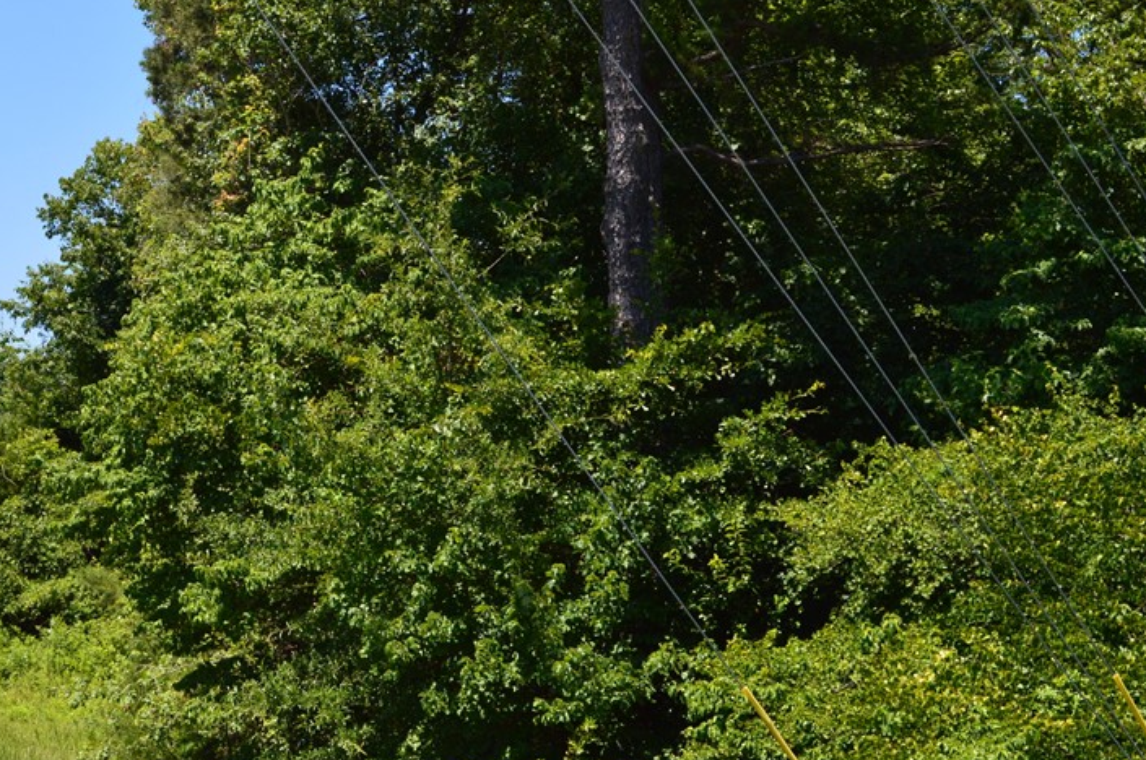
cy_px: 403
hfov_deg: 27.0
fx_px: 2352
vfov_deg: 18.4
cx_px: 285
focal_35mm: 74
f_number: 11
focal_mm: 32
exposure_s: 1/320
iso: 400
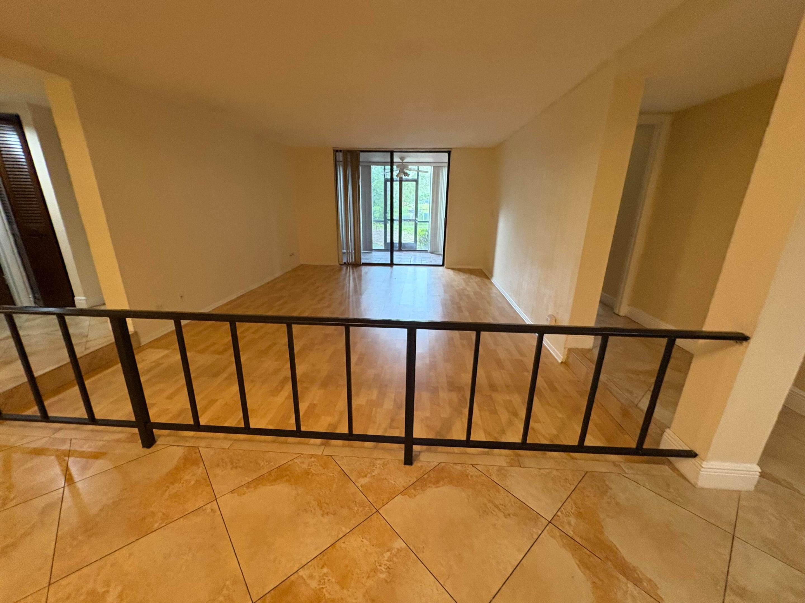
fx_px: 326
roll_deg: +1.8
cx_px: 402
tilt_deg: -13.8
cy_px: 302
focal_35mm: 14
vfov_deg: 85.7
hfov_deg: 102.1
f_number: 2.2
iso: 400
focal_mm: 2.22
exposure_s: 1/60
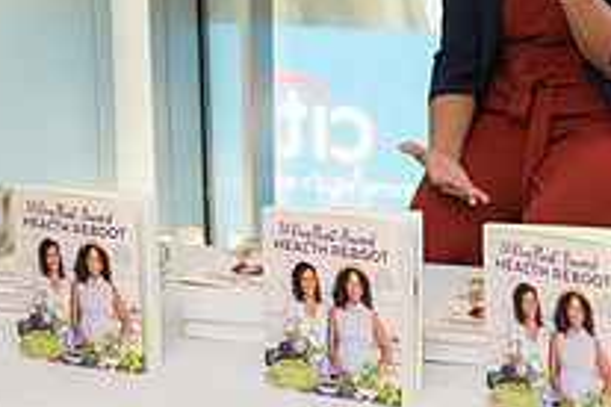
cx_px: 620
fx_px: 1901
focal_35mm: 112
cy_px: -55
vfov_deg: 12.0
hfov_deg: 17.8
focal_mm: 40
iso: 200
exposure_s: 1/125
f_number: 3.2
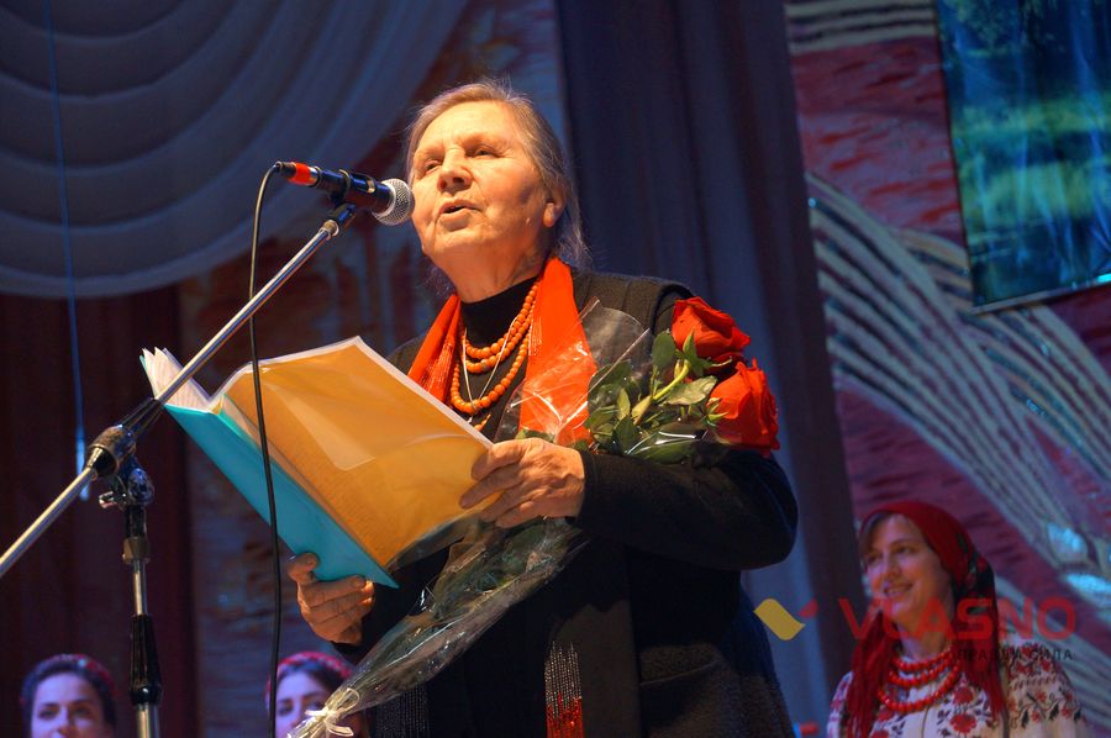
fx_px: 3468
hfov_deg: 18.2
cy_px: 369
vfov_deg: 12.2
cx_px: 556
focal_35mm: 112
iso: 800
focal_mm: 75
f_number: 5.6
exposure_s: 1/160
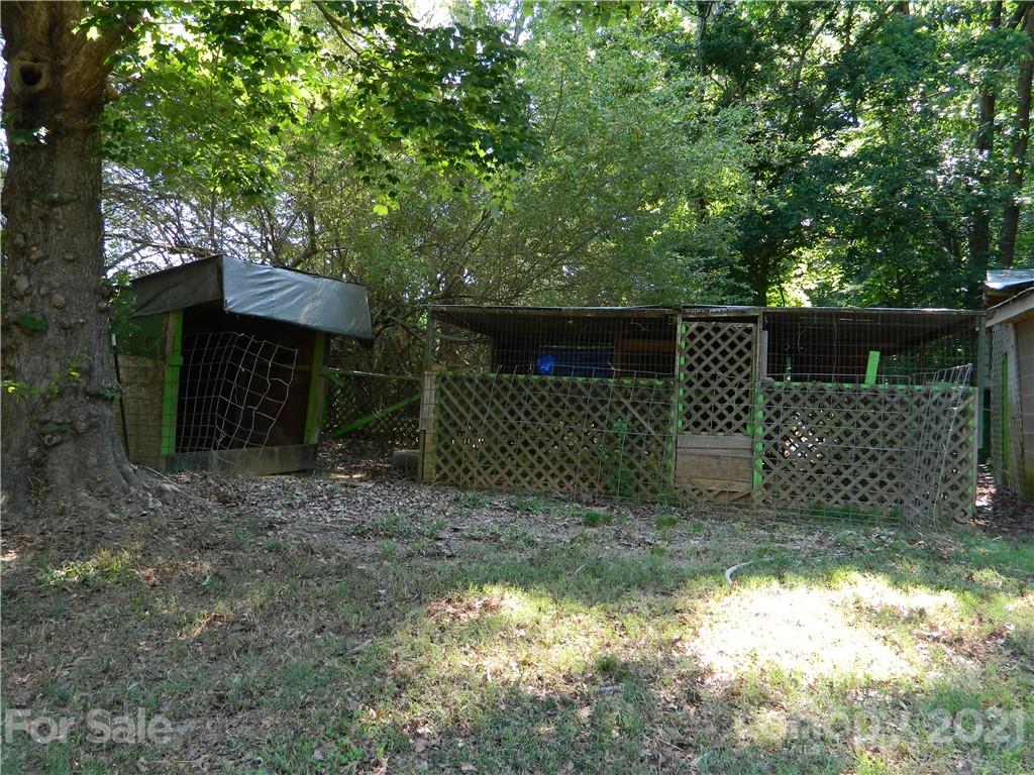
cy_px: 388
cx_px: 517
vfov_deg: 45.4
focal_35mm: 31
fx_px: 926
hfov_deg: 58.4
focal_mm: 5.6
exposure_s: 1/40
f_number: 3.2
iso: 80
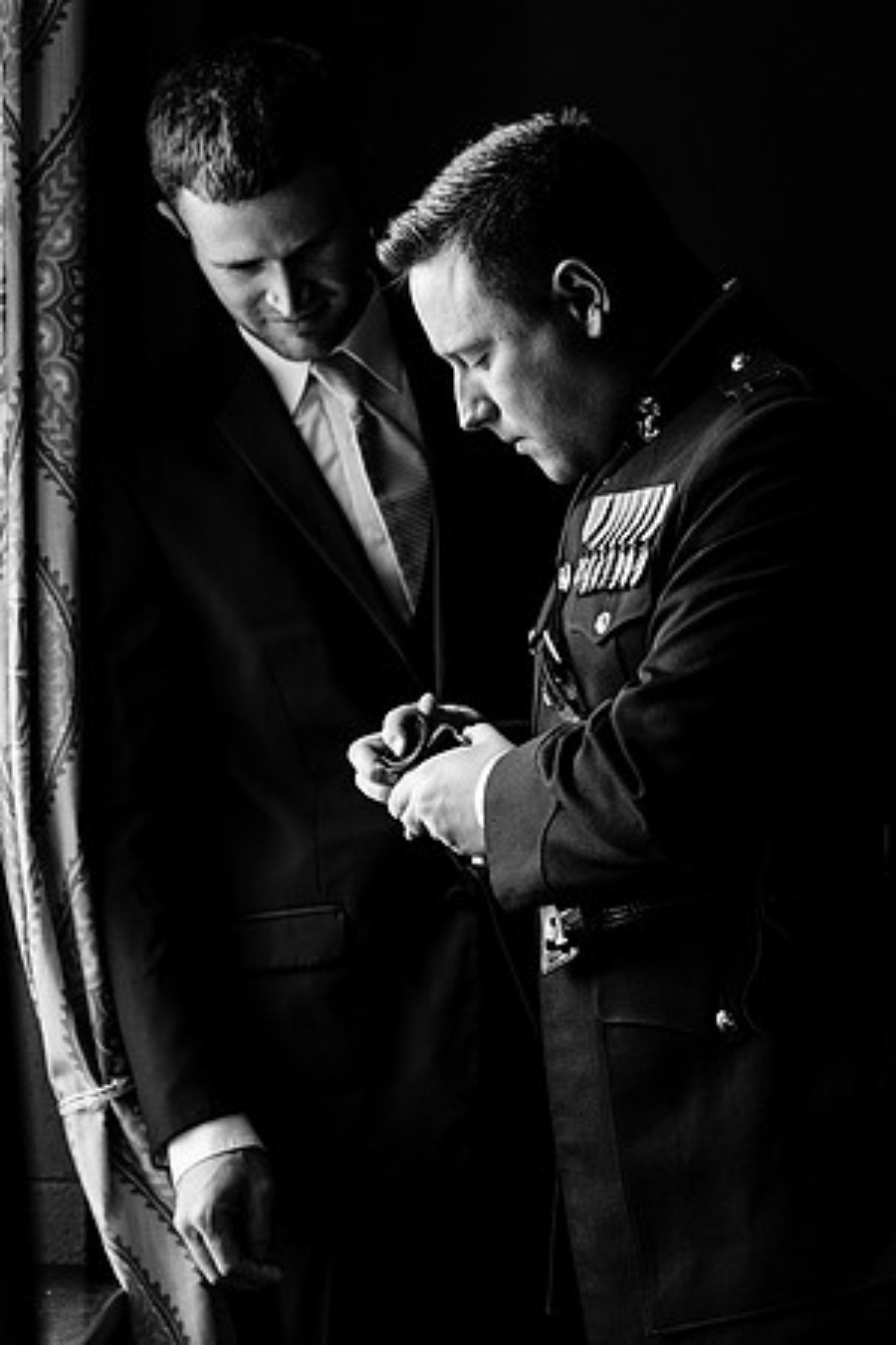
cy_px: 670
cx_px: 522
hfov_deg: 10.0
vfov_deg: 14.9
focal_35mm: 138
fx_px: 5143
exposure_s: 1/100
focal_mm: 90
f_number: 4
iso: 1250
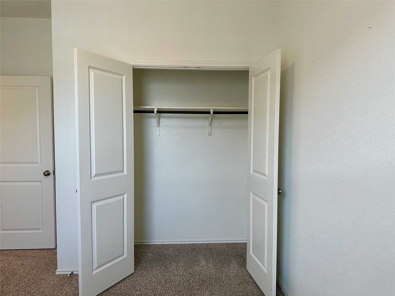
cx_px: 198
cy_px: 148
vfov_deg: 56.8
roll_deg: -0.8
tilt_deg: -3.0
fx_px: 274
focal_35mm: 24
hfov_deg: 71.6
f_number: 1.78
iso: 125
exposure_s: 1/120
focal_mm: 6.86
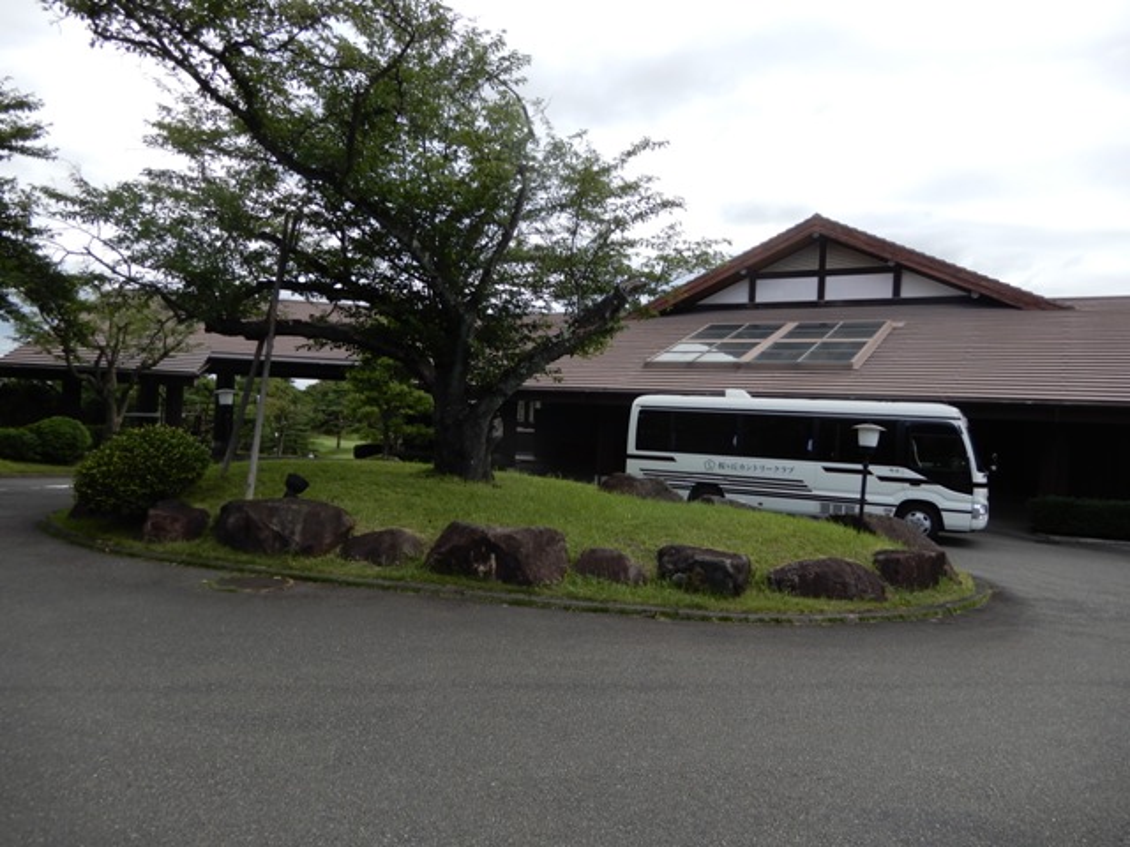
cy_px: 424
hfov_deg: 71.6
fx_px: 783
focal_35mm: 24
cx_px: 565
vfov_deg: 56.8
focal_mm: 4.3
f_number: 3.4
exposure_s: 1/400
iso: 80
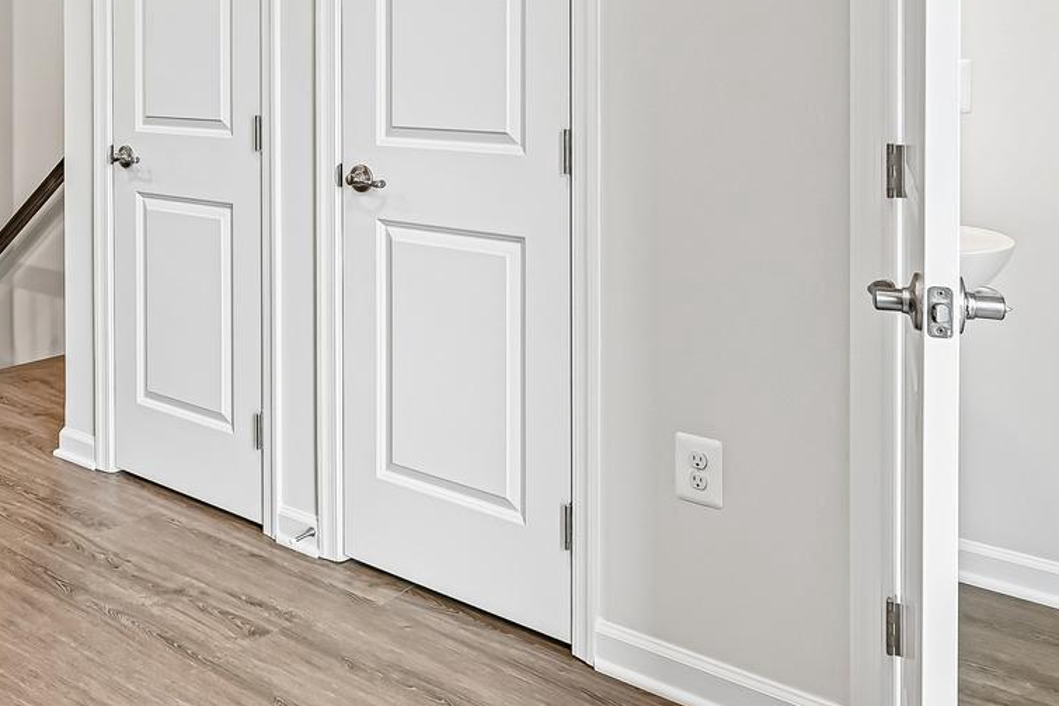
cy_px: 50
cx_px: 255
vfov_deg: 33.0
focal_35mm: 38
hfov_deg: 48.6
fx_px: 1118
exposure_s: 1/13
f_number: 8
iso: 400
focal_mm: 14
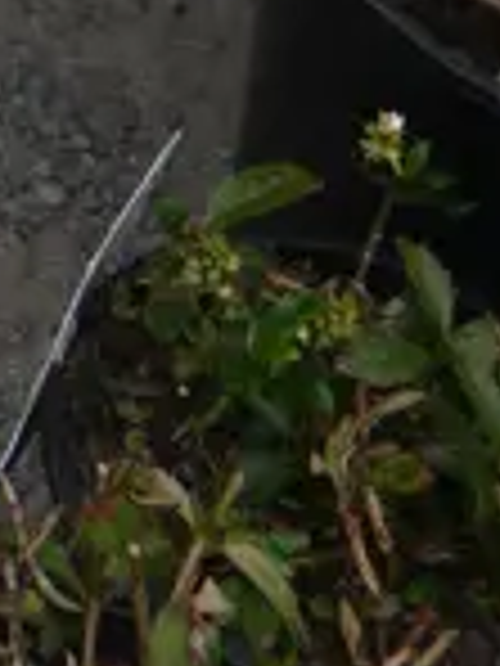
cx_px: -1178
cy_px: -1476
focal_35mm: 236
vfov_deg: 7.2
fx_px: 4545
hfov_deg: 5.7
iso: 200
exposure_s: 1/320
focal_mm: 17
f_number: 5
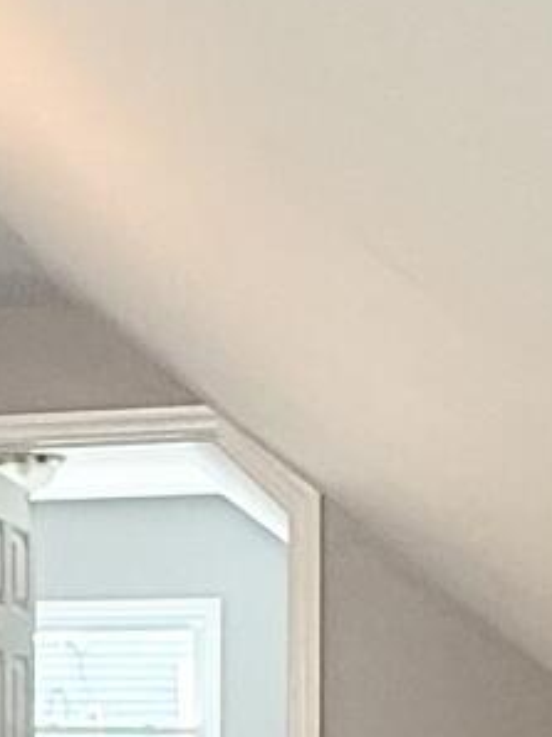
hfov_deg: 15.1
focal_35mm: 94
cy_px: 858
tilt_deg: -3.3
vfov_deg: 19.8
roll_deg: -0.2
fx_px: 2001
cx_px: -136
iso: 500
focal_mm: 2.22
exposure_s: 1/60
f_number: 2.2
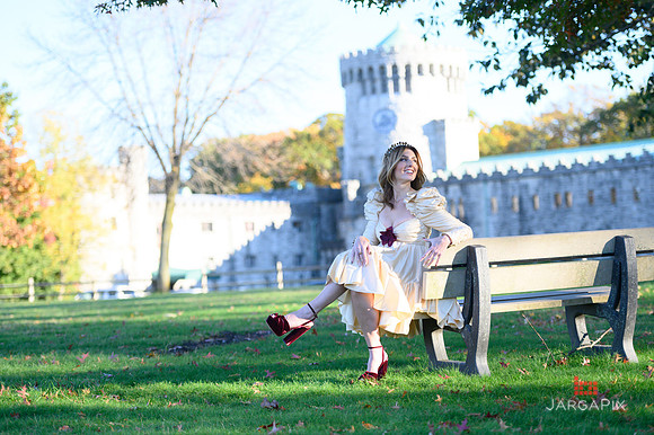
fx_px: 1561
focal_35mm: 86
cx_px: 327
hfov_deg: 23.7
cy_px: 218
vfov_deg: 15.9
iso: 1600
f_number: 3.2
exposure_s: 1/4000
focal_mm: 86
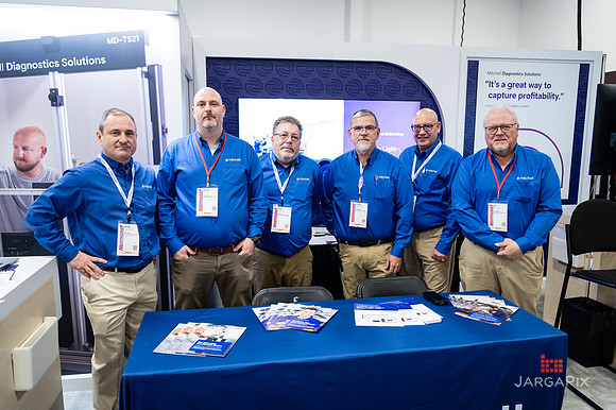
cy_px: 205
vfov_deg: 46.1
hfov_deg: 65.1
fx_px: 482
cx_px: 308
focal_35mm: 28
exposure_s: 1/200
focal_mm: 28
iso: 3200
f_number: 3.2
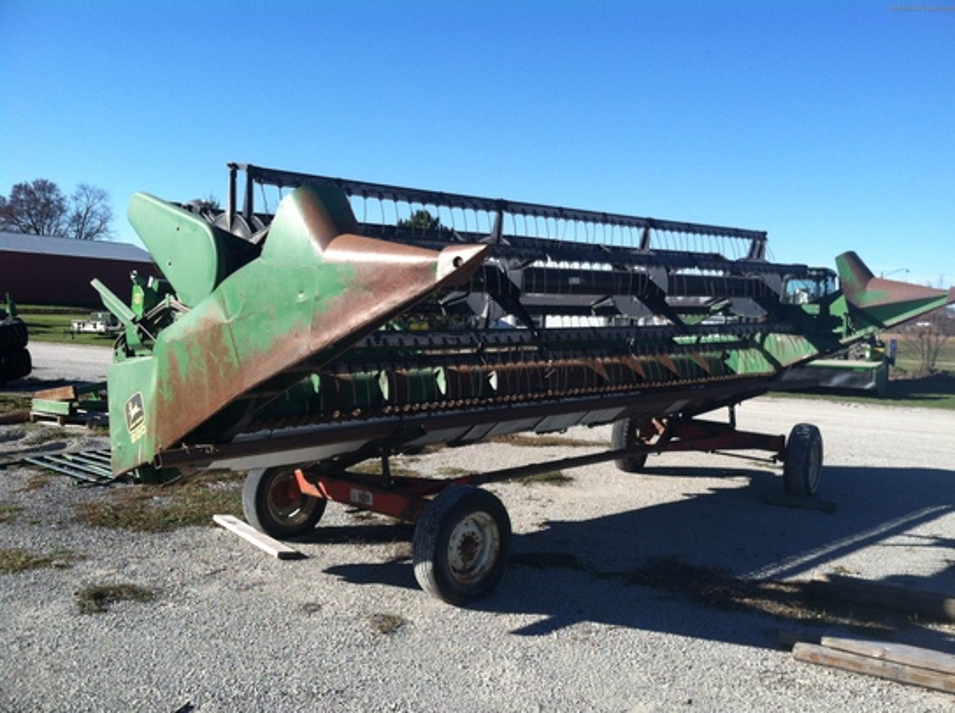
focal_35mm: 35
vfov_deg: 40.6
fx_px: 964
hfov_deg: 52.7
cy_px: 356
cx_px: 478
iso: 80
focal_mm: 3.85
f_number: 2.8
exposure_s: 1/882
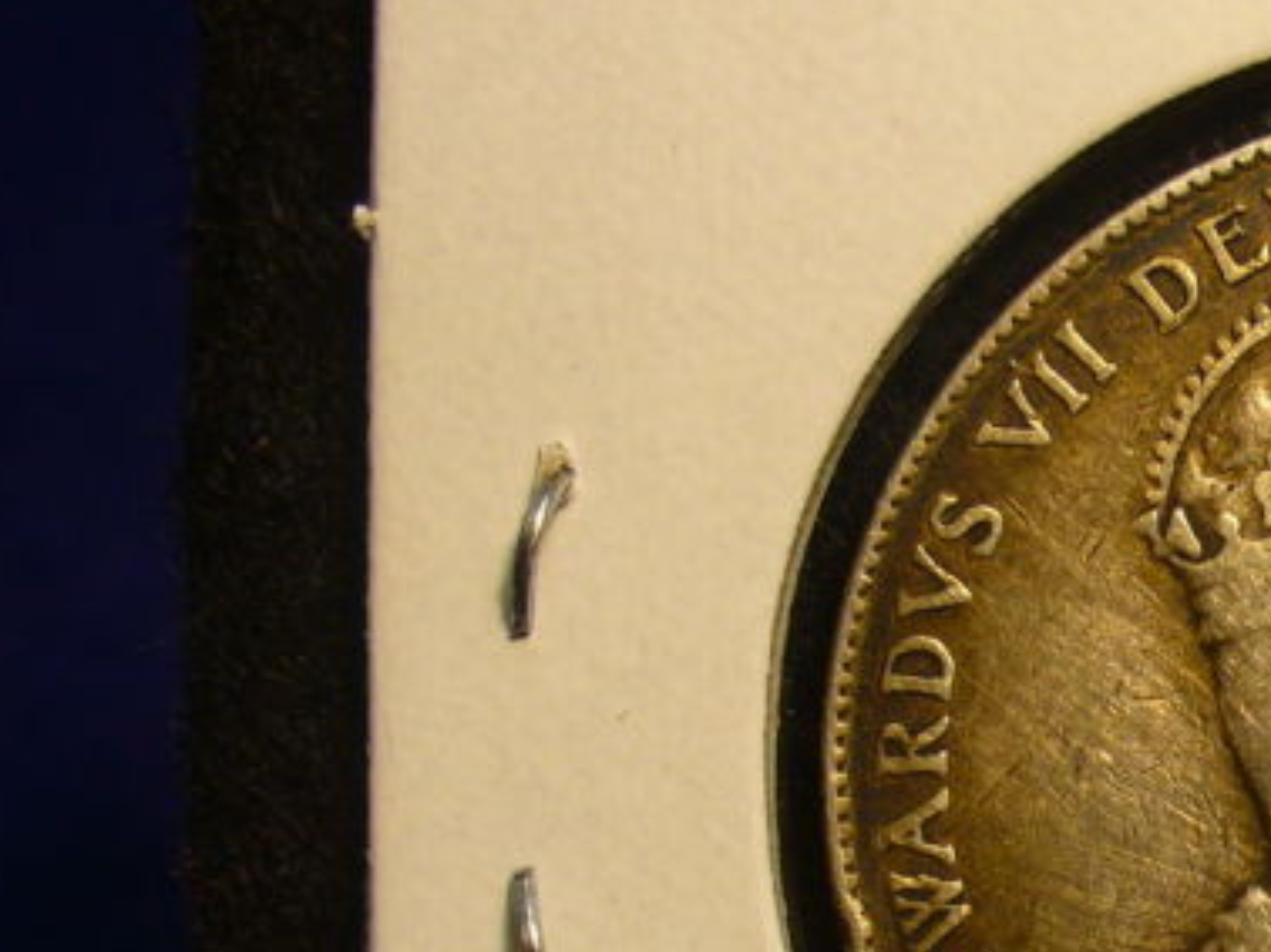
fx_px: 3596
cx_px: 1523
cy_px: 787
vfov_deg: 15.0
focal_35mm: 98
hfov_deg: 18.9
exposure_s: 1/100
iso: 80
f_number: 2.8
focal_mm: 6.1
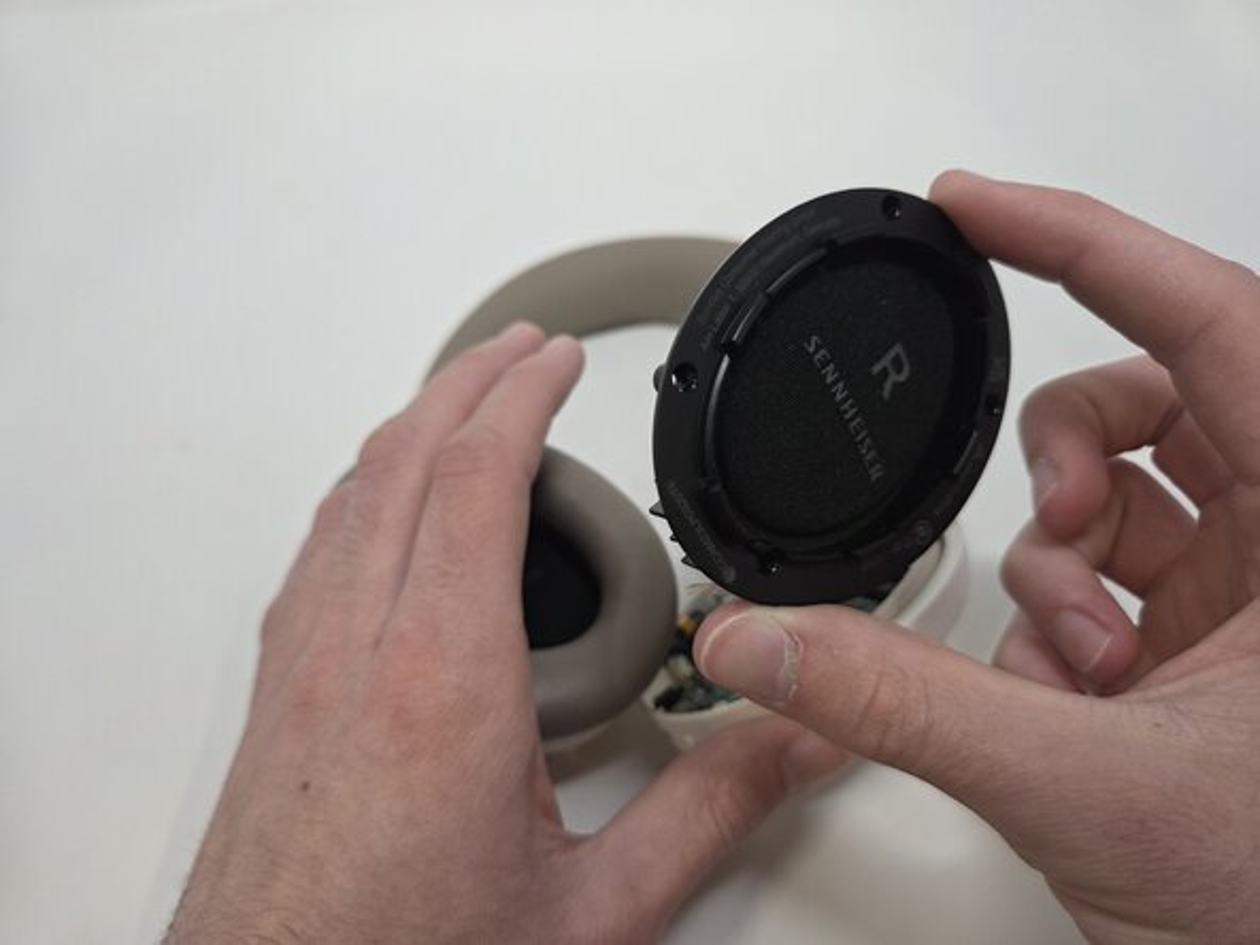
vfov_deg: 58.9
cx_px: 630
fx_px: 837
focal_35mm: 23
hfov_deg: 73.9
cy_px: 472
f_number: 1.8
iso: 200
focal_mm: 5.4
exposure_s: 1/180
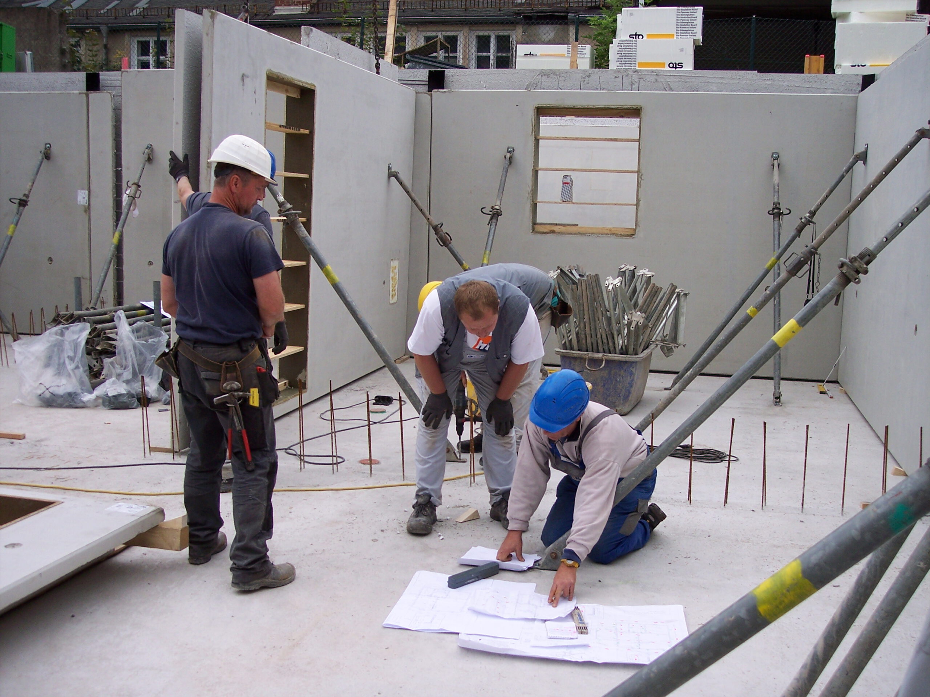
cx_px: 465
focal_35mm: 39
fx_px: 1048
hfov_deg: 47.9
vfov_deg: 36.8
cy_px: 348
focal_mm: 8
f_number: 3.4
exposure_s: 1/350
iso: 100
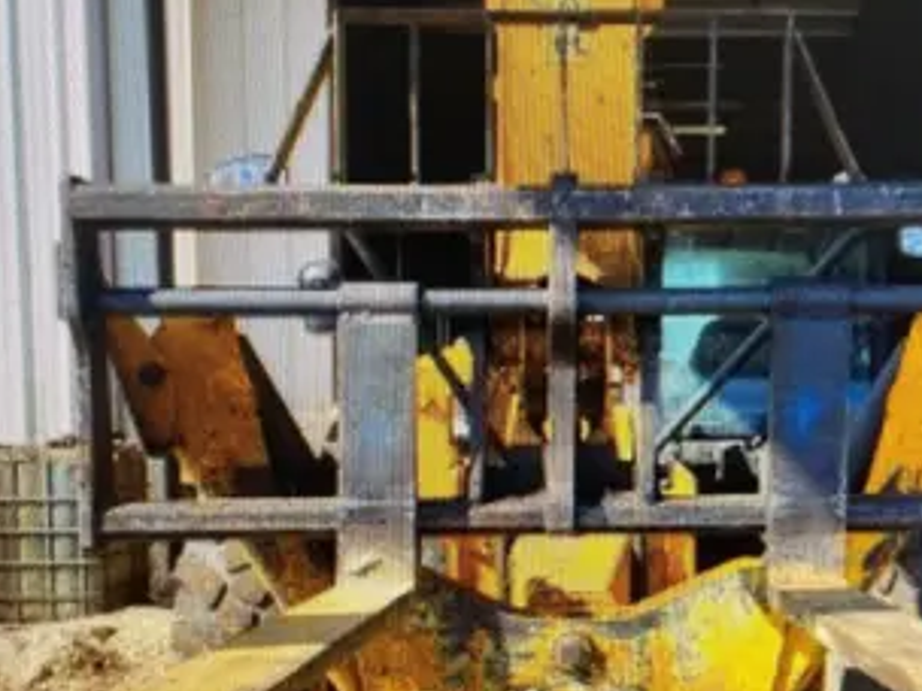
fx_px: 1252
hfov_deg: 40.4
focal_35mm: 47
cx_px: 491
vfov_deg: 30.8
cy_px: 429
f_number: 1.6
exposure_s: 1/107
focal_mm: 4.2
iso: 125
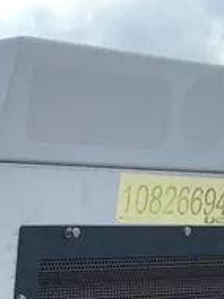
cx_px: -123
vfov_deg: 16.5
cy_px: 524
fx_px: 870
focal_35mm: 101
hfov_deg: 13.7
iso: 25
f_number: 1.8
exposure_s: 1/1001
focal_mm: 4.25
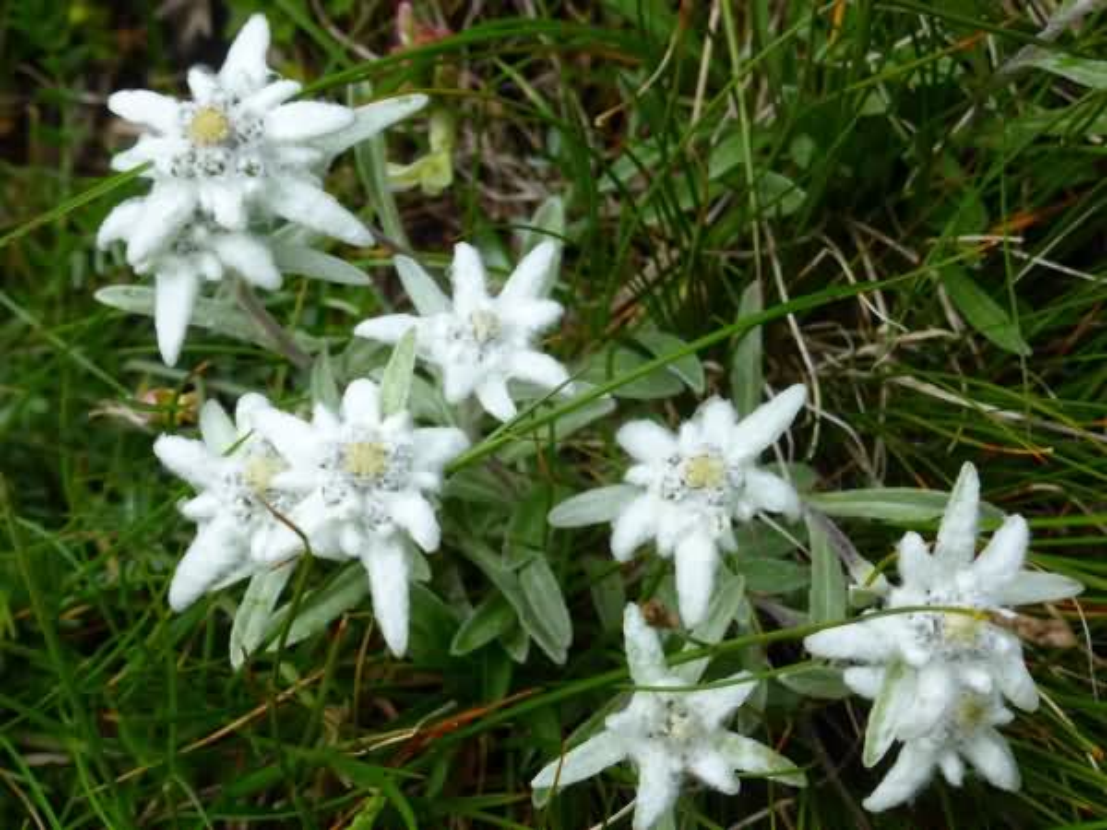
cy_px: 415
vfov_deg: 22.6
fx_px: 2079
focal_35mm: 65
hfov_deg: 29.8
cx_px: 554
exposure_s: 1/160
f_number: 4.8
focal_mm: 11
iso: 100
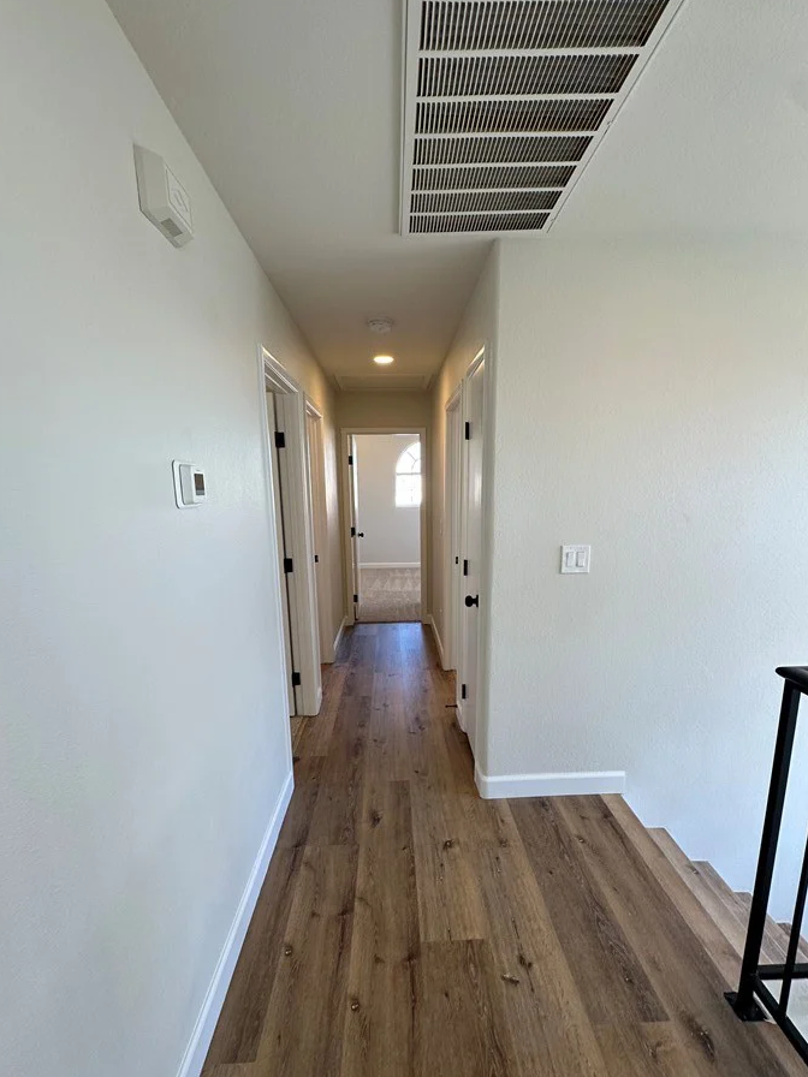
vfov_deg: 94.2
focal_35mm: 16
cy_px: 588
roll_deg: +1.7
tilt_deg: -9.6
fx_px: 498
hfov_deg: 78.1
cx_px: 406
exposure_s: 1/120
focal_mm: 2.22
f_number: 2.2
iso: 80
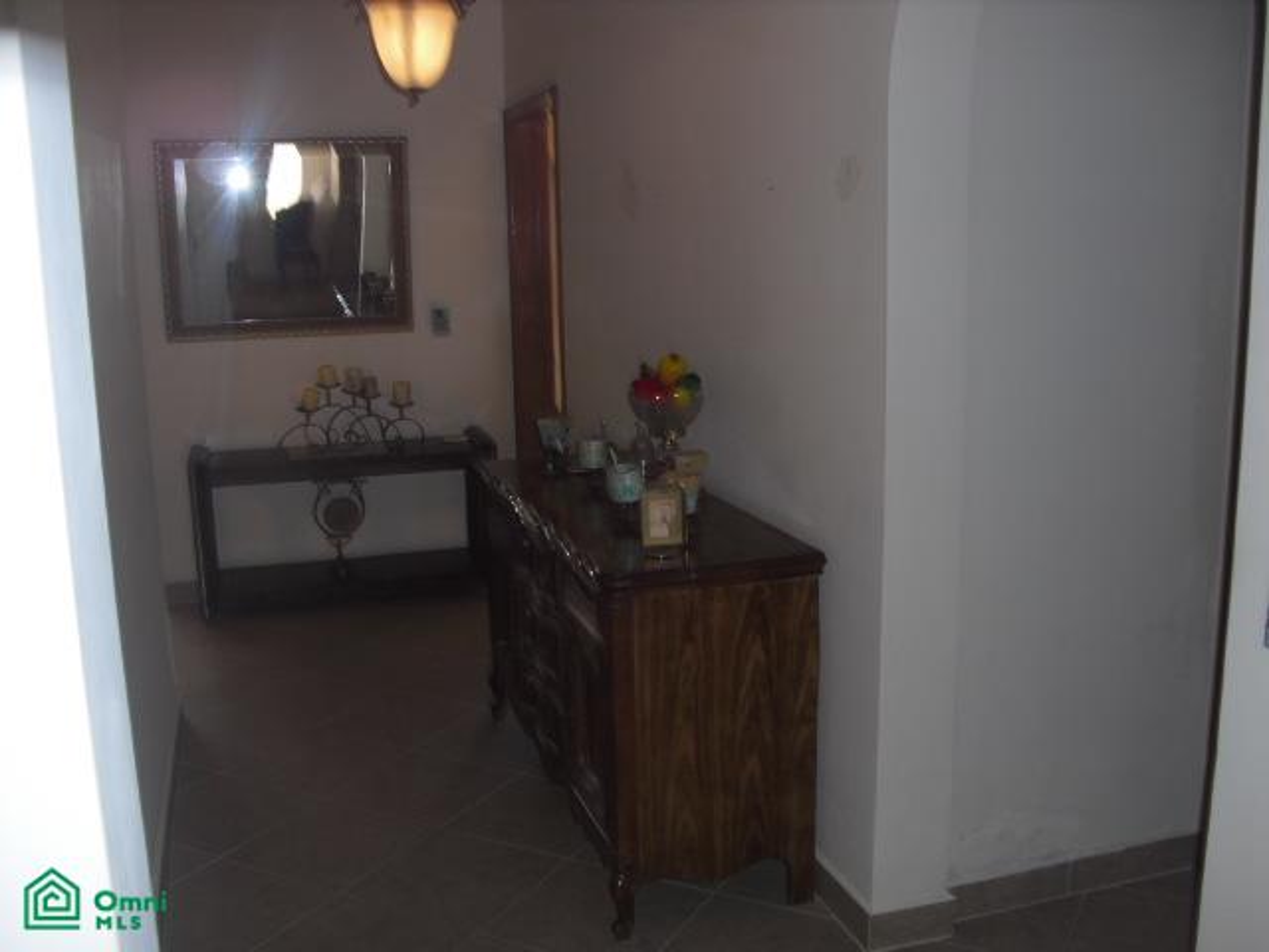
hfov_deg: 51.4
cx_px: 634
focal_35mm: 36
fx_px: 1320
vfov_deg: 39.7
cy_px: 476
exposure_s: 1/60
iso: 100
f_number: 3.1
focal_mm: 6.3
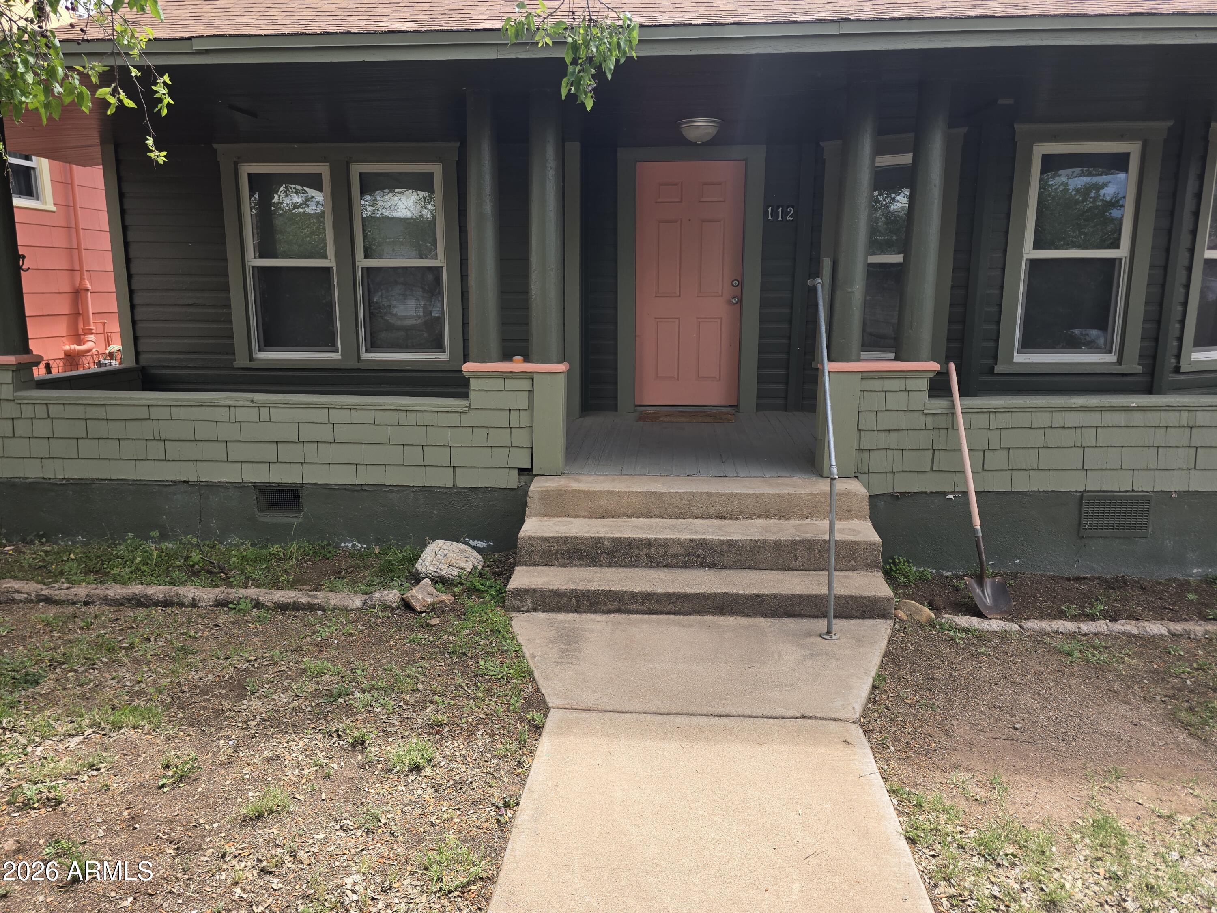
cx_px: 608
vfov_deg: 58.9
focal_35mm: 23
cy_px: 456
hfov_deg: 73.9
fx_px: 809
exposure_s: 1/202
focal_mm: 6.3
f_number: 1.7
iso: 12
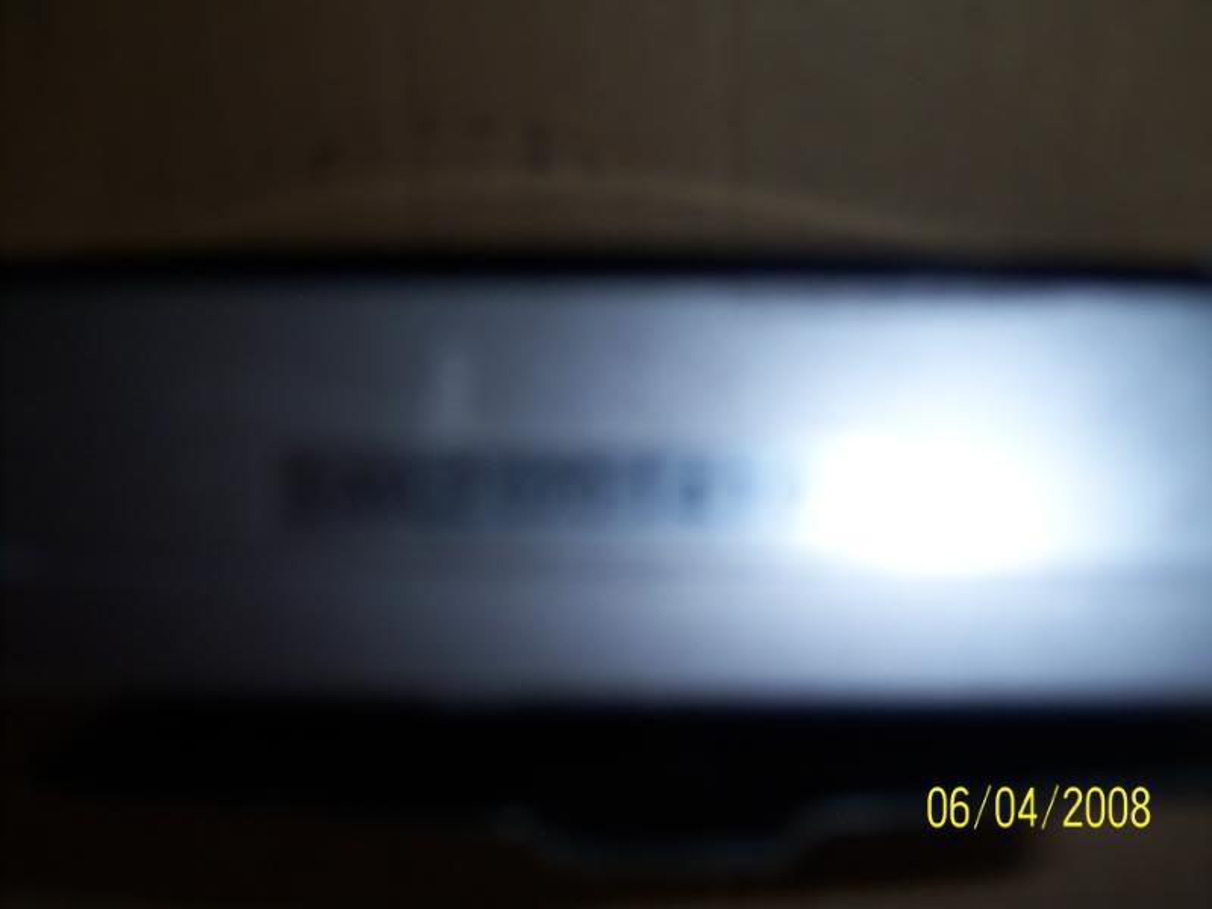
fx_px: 1260
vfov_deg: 39.7
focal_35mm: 36
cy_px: 454
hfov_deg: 51.4
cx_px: 606
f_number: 2.8
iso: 80
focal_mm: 7.5
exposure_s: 1/60
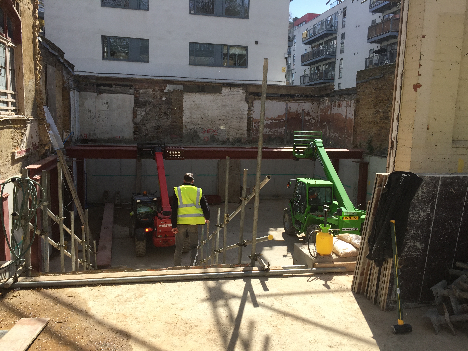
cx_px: 234
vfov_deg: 48.2
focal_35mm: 29
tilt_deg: -8.0
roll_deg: -1.6
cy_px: 176
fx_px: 392
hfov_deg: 61.7
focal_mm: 4.15
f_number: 2.2
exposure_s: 1/1199
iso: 32
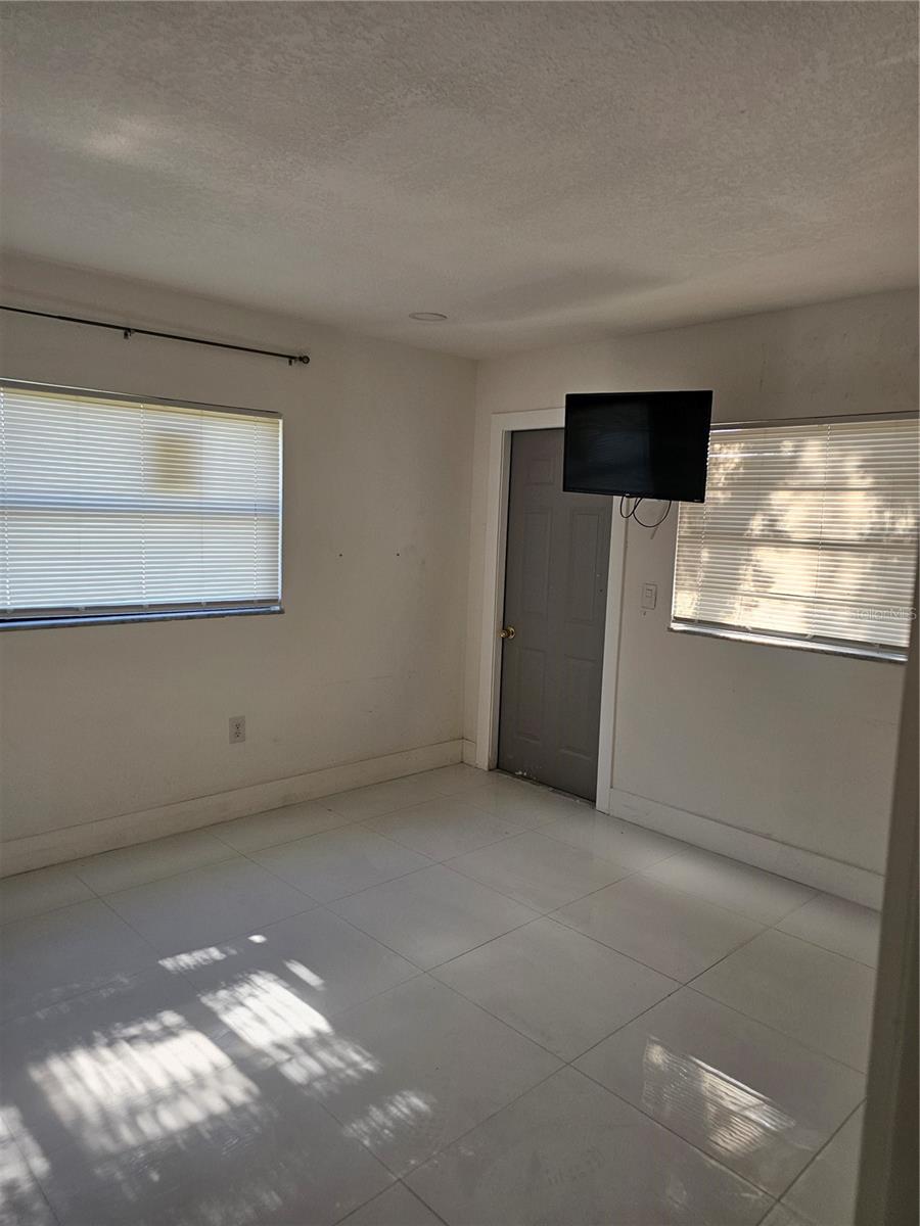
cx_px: 460
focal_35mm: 23
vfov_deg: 73.9
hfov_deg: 58.9
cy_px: 613
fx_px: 815
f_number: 1.7
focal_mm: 6.3
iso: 125
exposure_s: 1/207
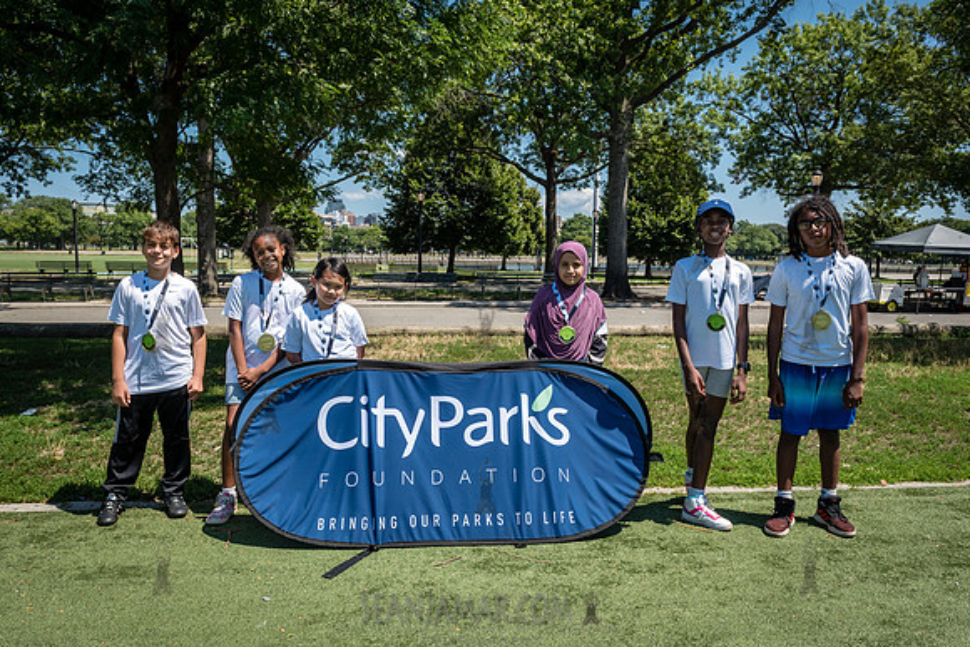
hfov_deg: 65.9
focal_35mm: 28
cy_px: 336
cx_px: 488
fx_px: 748
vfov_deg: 46.8
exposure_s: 1/500
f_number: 7.1
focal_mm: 24
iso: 200
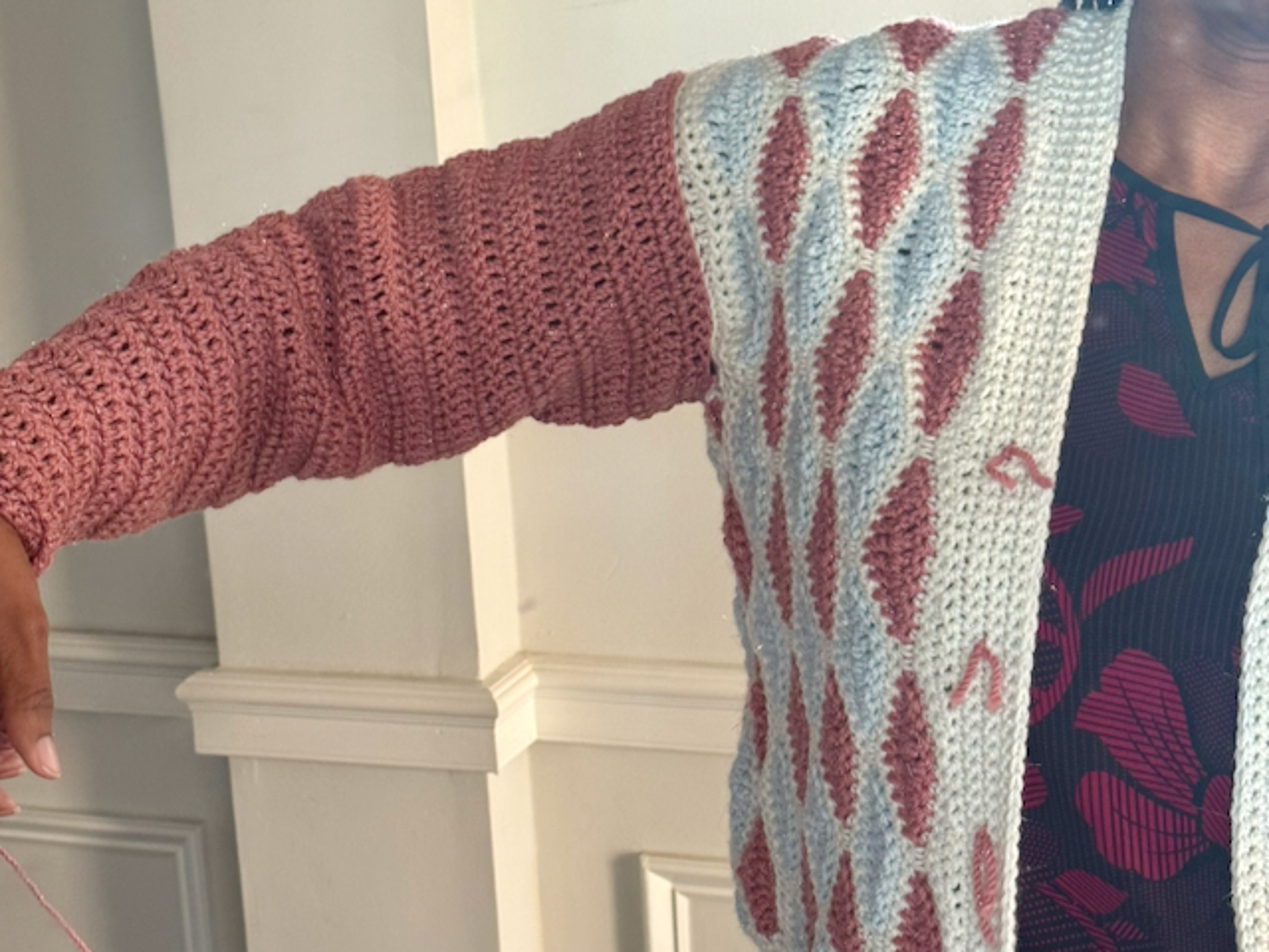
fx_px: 1760
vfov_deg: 30.3
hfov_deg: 39.7
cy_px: 476
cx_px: 634
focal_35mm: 48
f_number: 1.78
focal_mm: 6.76
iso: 160
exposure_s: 1/60
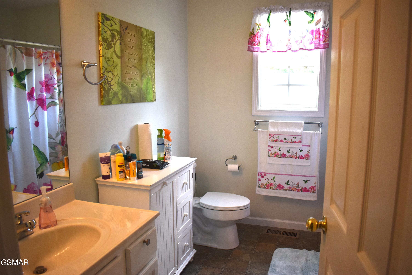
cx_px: 206
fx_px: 309
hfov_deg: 67.4
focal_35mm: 27
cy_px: 138
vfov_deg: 47.9
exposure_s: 1/250
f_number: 3.5
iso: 500
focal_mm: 18
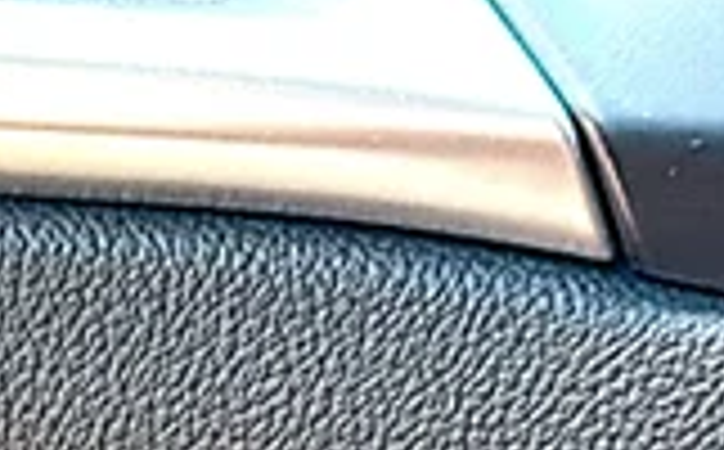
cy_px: 772
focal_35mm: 171
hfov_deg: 11.7
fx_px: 3368
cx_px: -355
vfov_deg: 7.4
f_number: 1.78
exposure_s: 1/99
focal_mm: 6.86
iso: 64
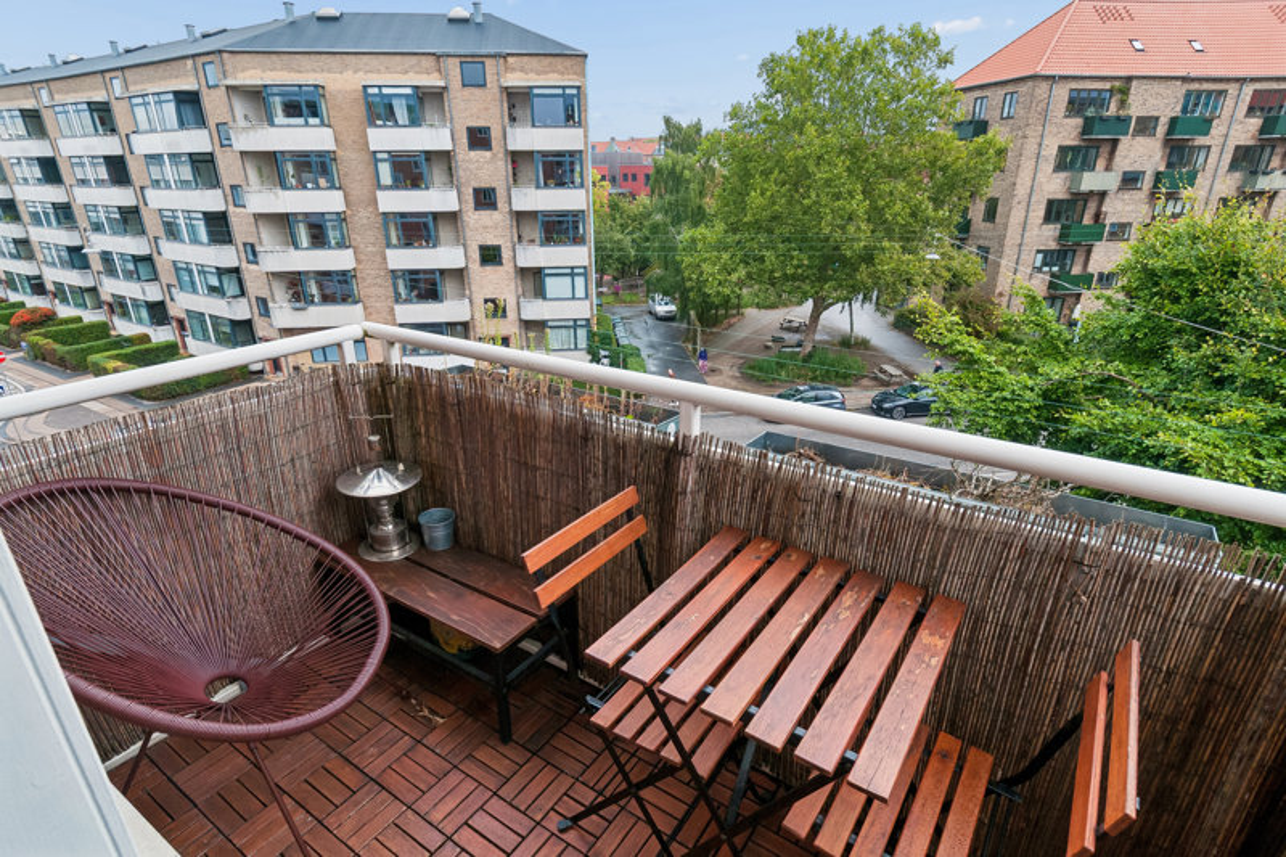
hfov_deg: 90.0
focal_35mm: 18
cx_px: 643
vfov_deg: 67.4
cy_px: 428
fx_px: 643
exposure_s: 1/250
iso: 400
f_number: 10
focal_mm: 12
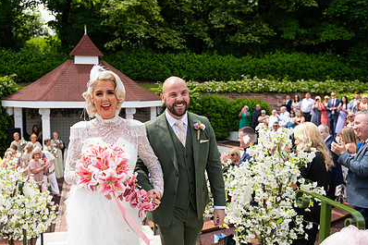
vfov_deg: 37.8
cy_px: 130
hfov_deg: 54.4
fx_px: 358
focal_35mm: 35
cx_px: 167
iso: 160
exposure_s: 1/1250
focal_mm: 24
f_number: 3.5
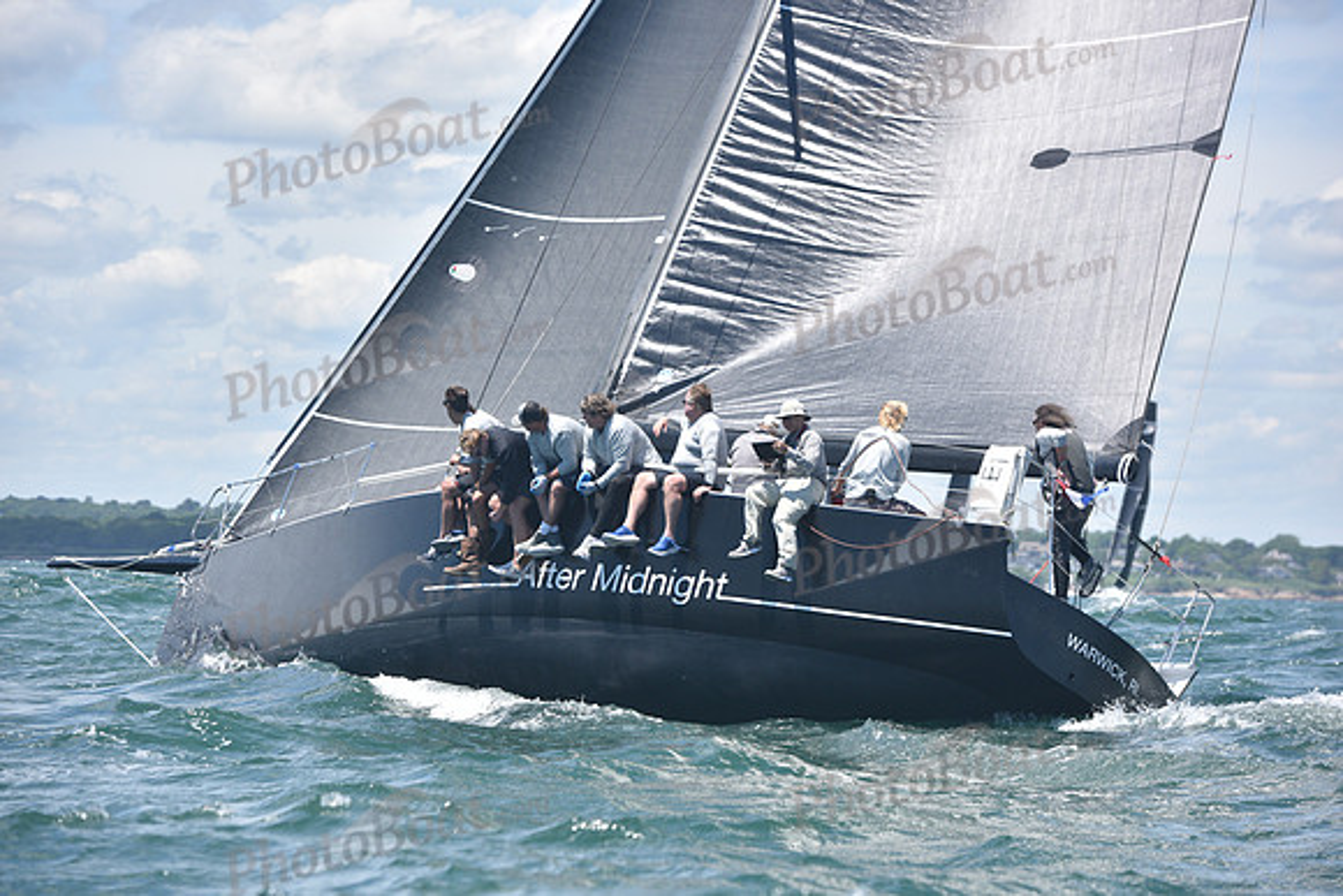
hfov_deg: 15.2
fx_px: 5037
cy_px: 448
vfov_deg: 10.2
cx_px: 672
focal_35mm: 135
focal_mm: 135
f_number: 5
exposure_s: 1/800
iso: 320
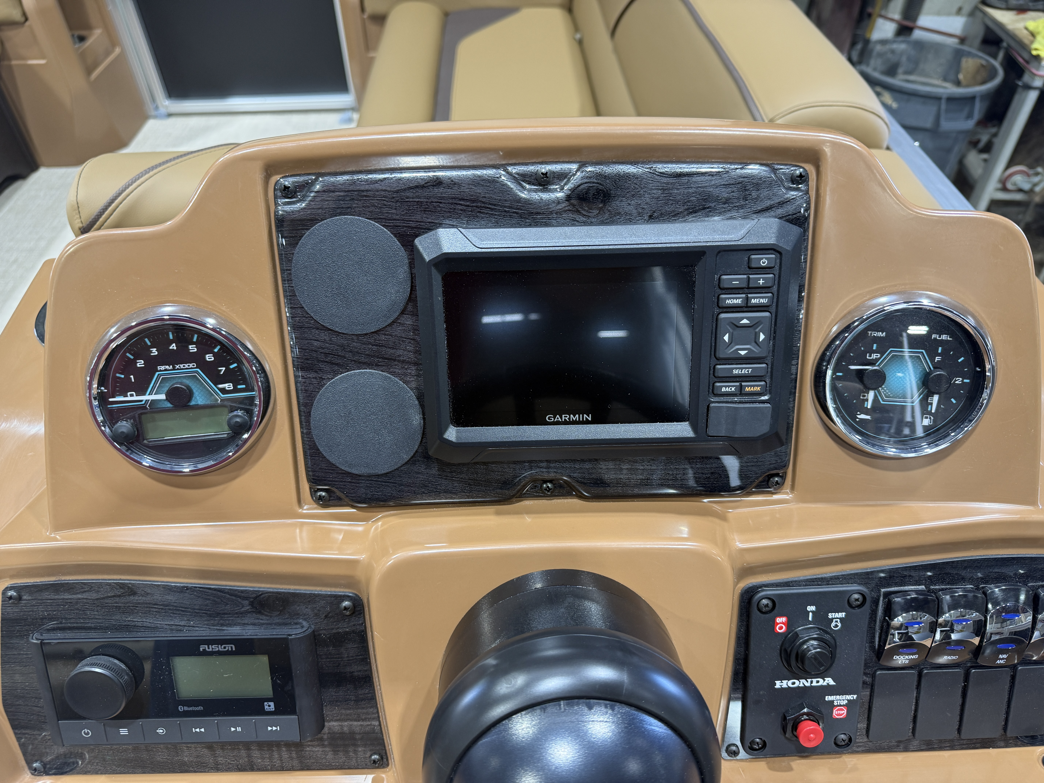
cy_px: 392
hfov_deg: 71.6
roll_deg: +1.4
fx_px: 724
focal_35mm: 24
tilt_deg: -42.9
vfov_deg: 56.8
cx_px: 522
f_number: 1.78
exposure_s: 1/60
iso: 125
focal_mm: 6.76
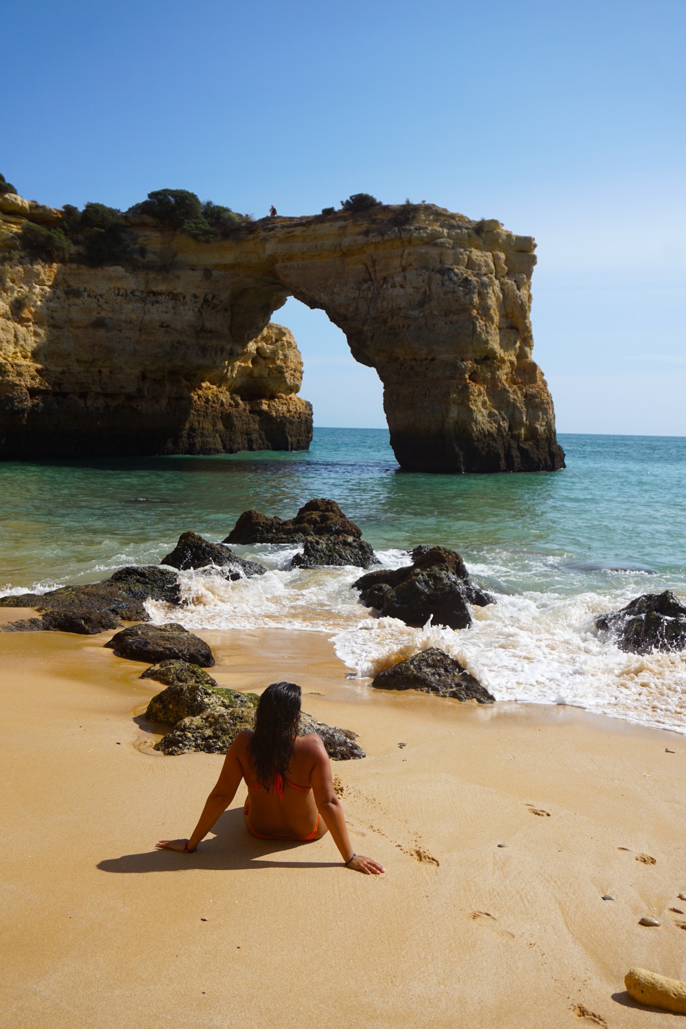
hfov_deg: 40.0
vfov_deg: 57.2
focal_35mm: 33
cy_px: 514
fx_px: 943
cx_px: 343
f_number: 5.6
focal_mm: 22
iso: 160
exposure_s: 1/1250
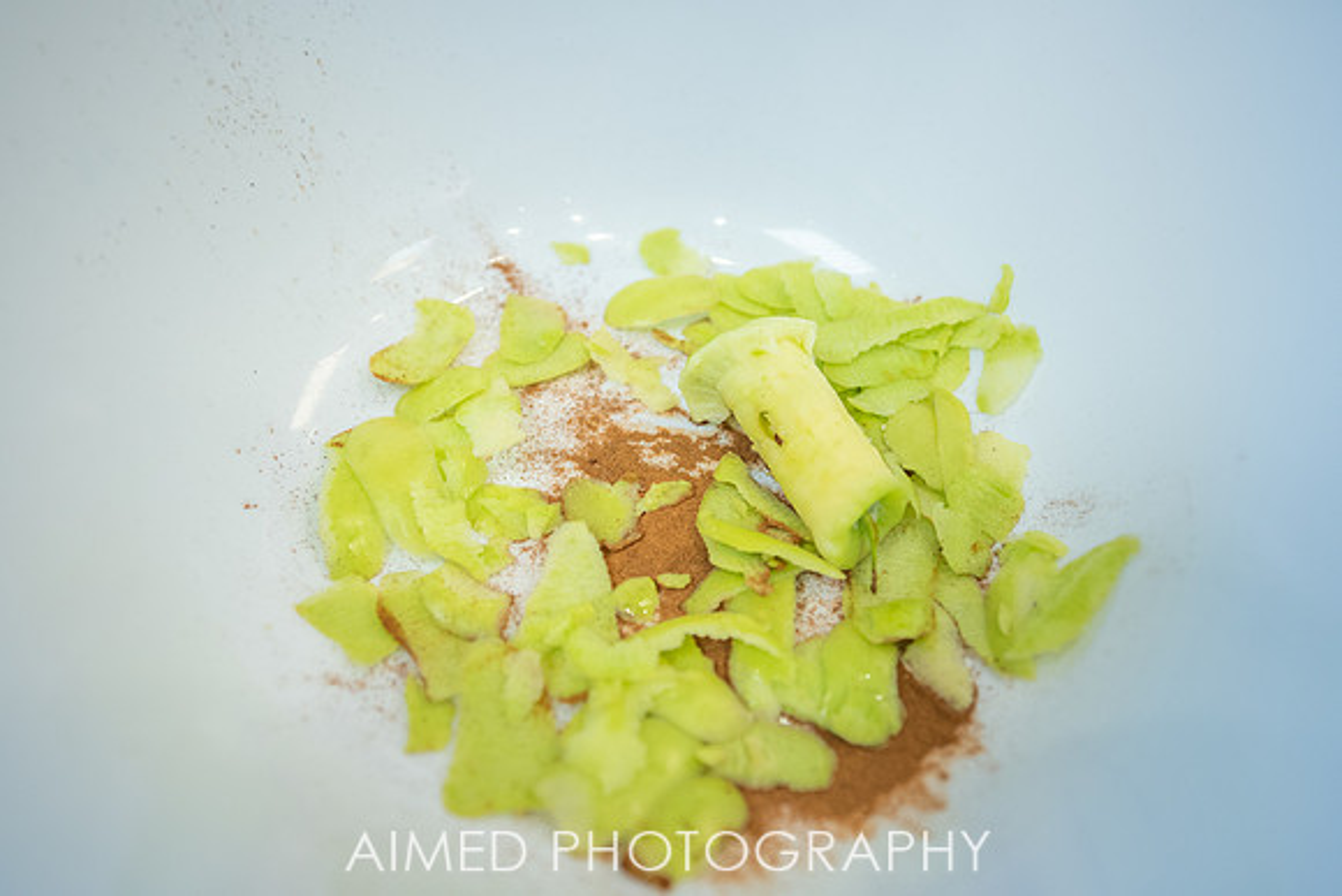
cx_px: 671
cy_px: 417
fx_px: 956
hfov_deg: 70.1
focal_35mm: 26
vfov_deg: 50.1
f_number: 2.8
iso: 800
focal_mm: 24
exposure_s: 1/320
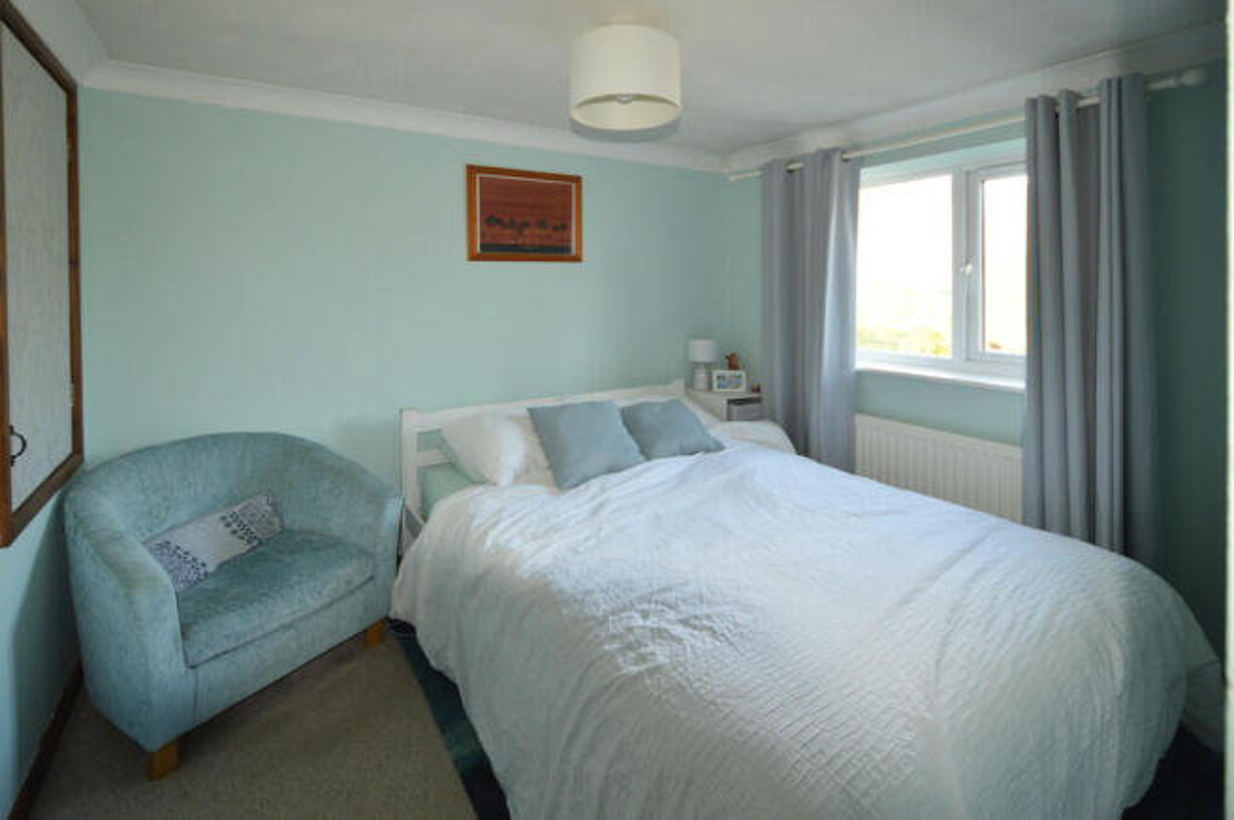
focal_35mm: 15
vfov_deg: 77.2
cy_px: 410
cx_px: 617
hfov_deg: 100.4
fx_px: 514
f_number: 4
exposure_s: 1/80
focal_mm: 10
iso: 400
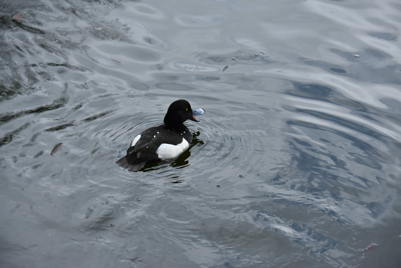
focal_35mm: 129
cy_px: 134
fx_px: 1437
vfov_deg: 10.6
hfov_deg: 15.9
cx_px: 200
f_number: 5.6
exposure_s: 1/5000
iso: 1000
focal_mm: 86
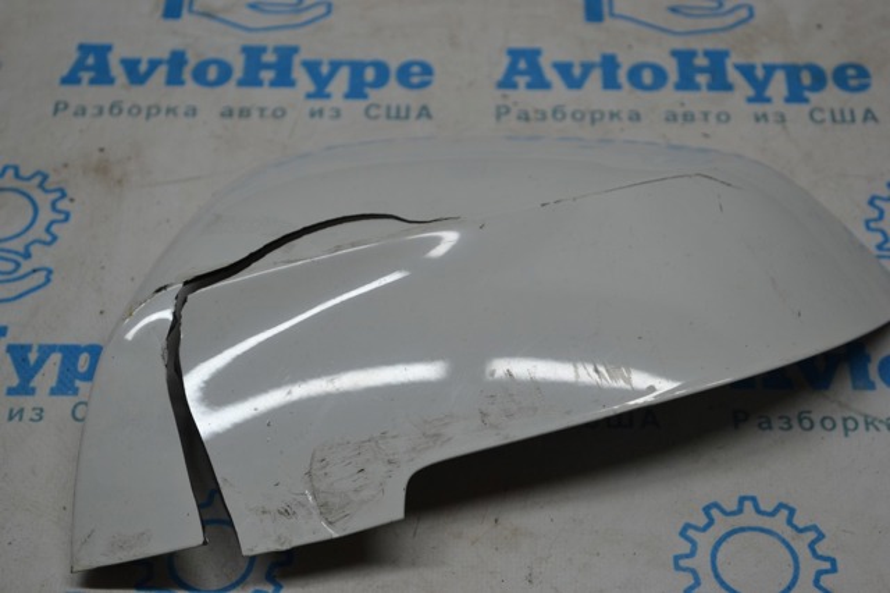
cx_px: 445
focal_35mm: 72
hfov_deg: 28.1
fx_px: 1779
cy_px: 296
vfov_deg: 18.9
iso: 250
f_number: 5.6
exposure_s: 1/125
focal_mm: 48
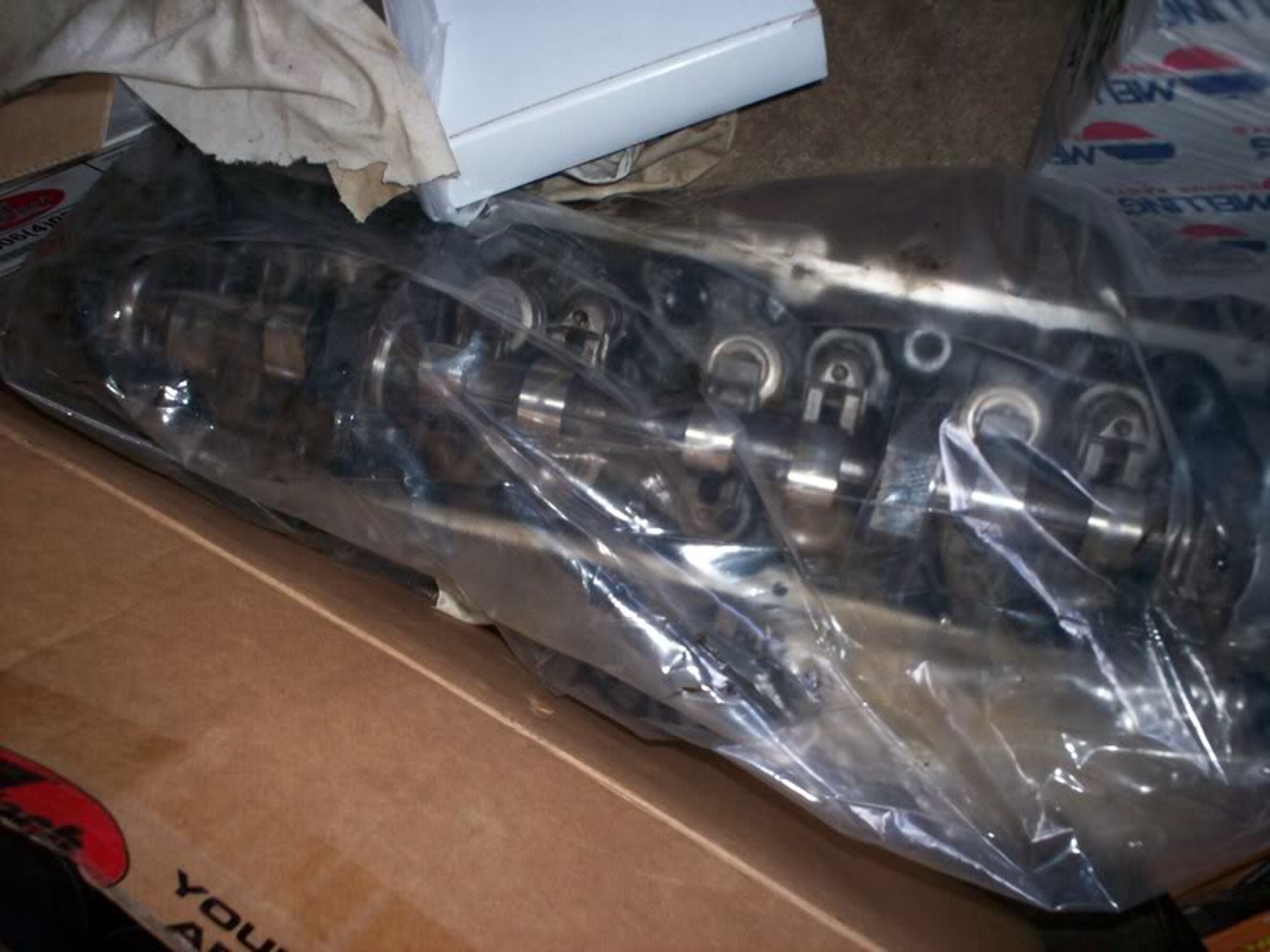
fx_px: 1321
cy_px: 476
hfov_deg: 51.4
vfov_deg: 39.7
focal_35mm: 36
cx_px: 635
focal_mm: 6
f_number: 4.5
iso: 140
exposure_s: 1/60
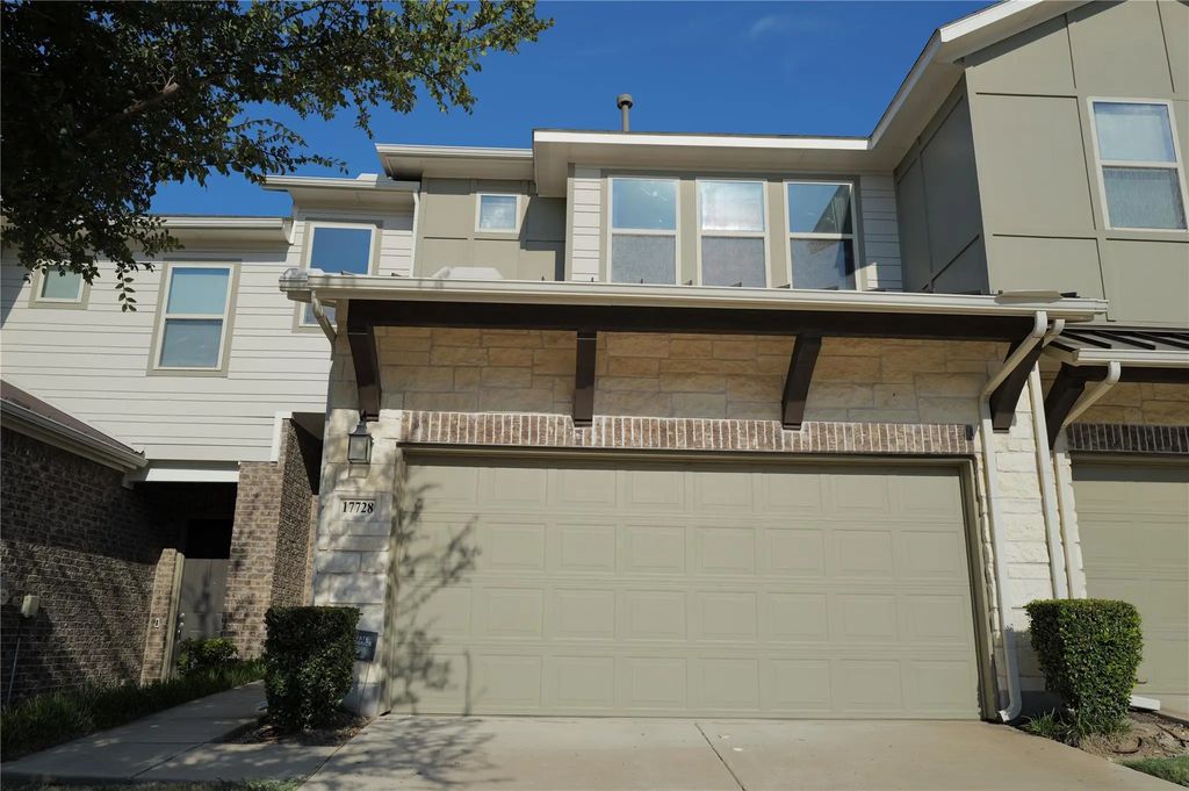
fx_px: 924
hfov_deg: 65.5
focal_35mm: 28
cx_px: 594
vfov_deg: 46.3
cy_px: 396
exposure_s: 1/640
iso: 100
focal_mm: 28
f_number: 5.6
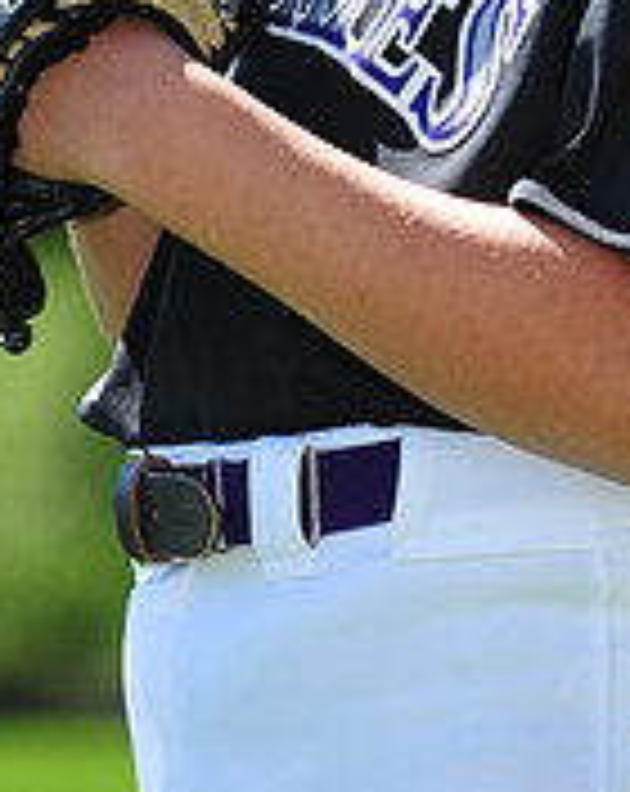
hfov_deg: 4.4
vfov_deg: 5.5
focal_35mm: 347
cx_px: 450
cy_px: -320
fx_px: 8116
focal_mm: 112
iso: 200
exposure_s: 1/1000
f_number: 4
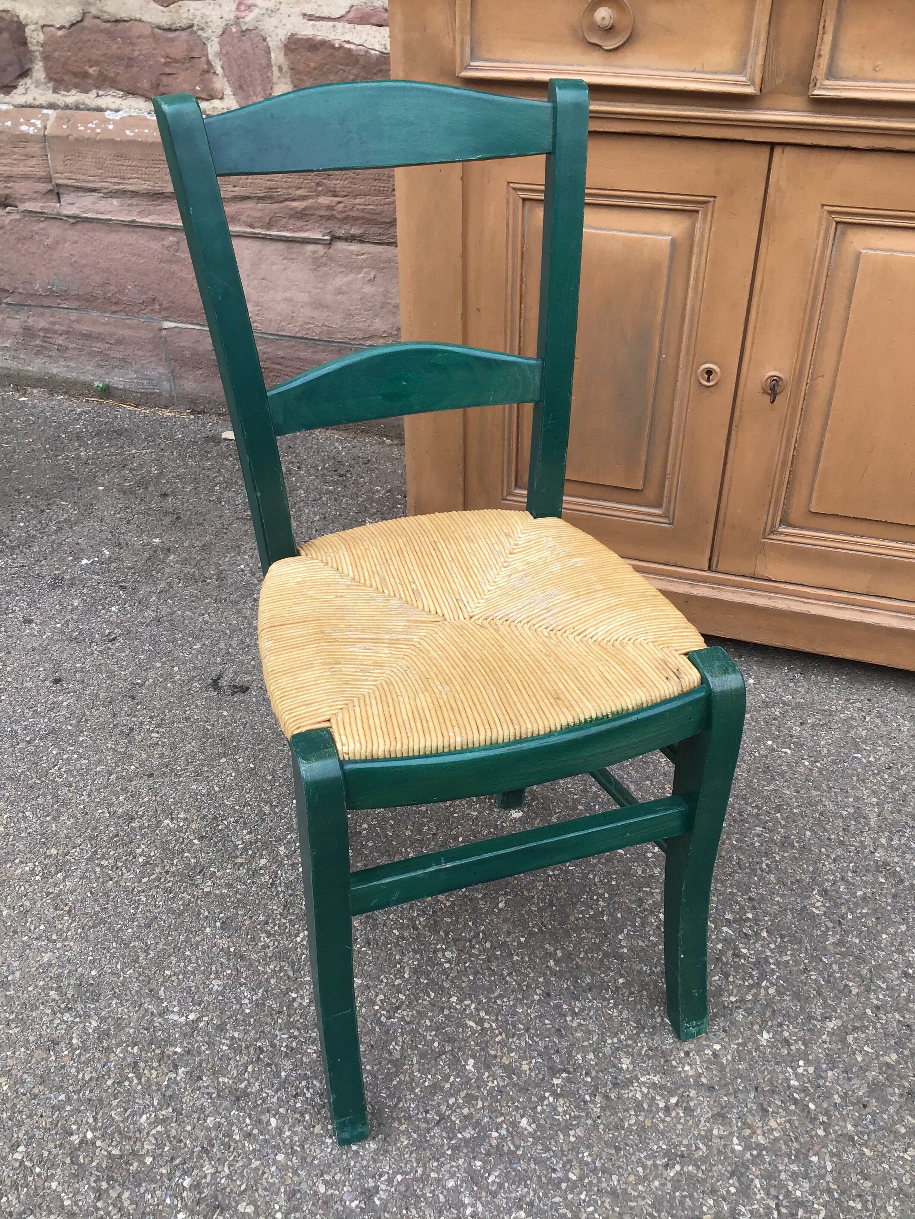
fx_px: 1093
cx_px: 458
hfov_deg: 45.4
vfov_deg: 58.4
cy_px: 610
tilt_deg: -31.9
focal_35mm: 31
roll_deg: -1.2
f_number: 2.4
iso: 25
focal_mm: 3.3
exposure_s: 1/302
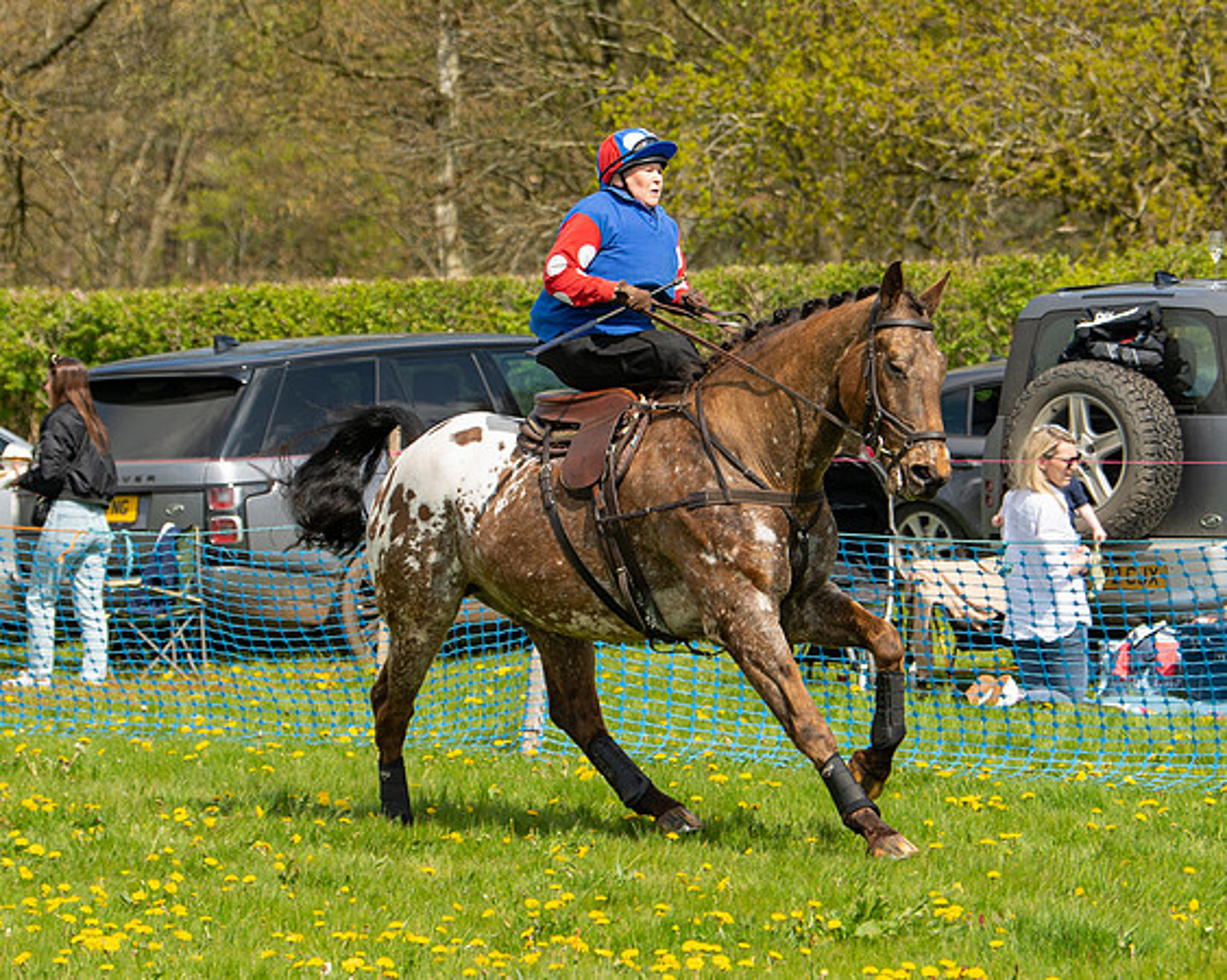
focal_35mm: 190
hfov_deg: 10.2
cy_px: 497
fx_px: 6898
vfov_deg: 8.1
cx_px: 550
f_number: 4
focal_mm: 102
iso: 200
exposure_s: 1/1250
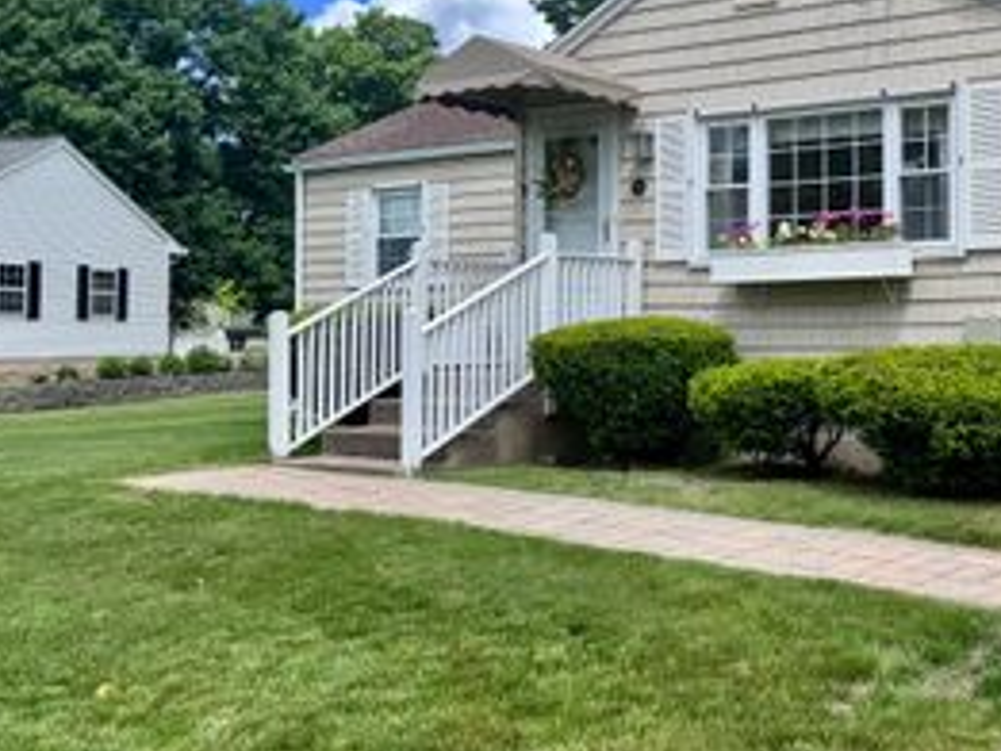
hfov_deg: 38.0
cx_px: 932
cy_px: 255
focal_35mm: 46
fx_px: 1331
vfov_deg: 31.3
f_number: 1.78
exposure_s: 1/4049
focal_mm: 6.76
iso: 80
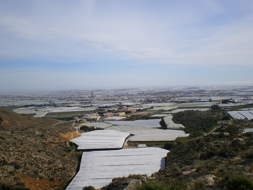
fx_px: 285
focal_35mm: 39
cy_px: 94
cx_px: 125
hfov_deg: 47.9
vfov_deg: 36.8
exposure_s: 1/640
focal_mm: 6.3
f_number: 4.6
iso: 64
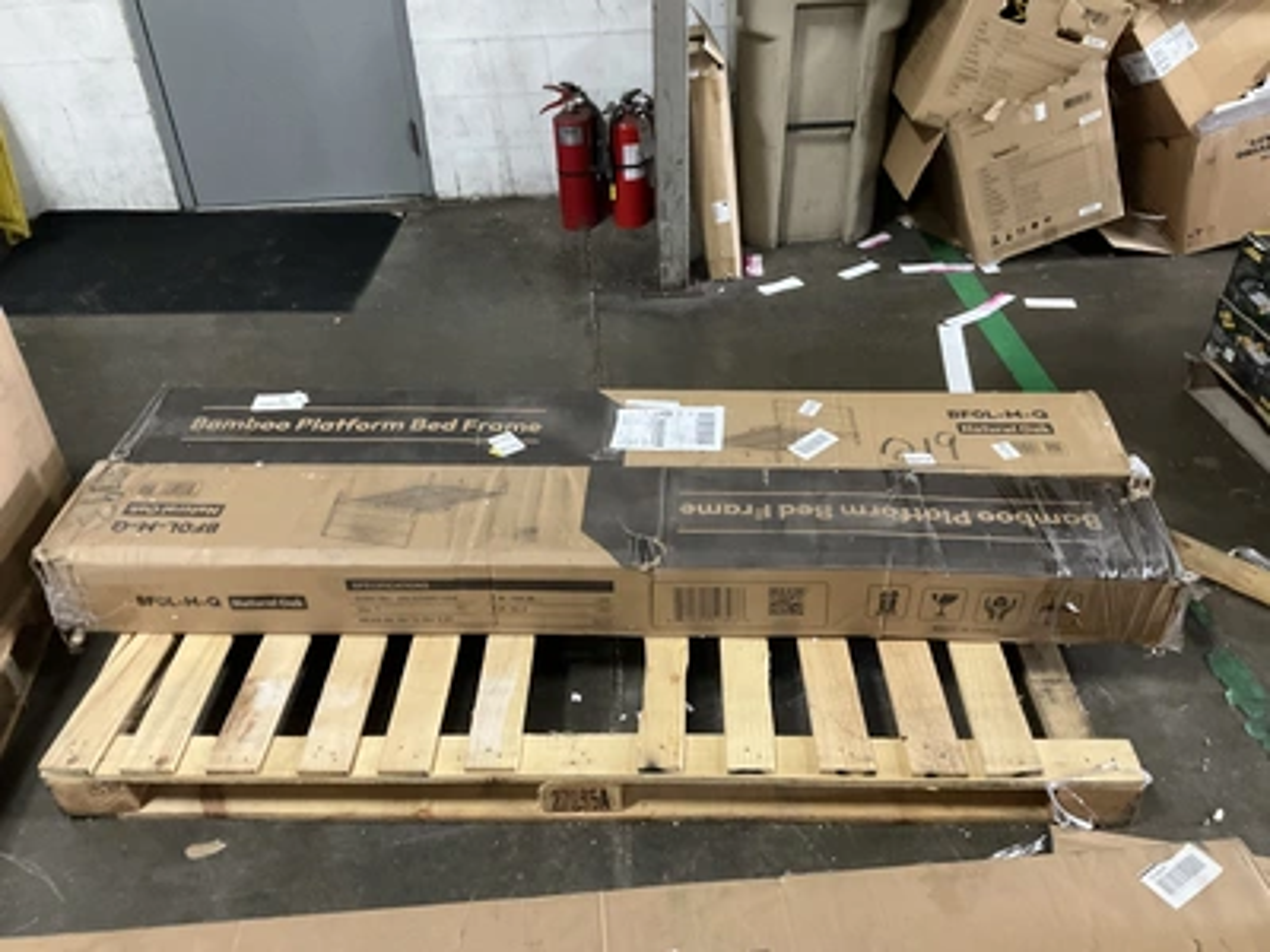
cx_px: 635
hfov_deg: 61.7
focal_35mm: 29
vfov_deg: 48.2
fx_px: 1064
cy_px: 476
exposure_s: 1/30
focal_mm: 3
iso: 250
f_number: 1.8
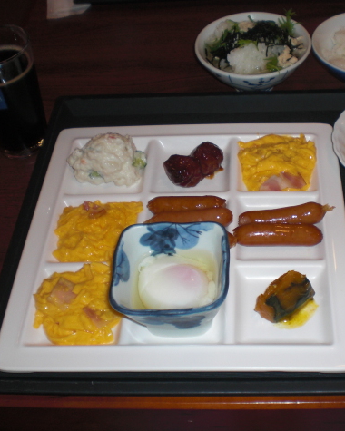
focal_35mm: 50
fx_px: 638
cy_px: 217
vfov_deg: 37.3
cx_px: 237
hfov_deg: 30.0
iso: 100
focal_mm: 6.3
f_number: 3.1
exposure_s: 1/60
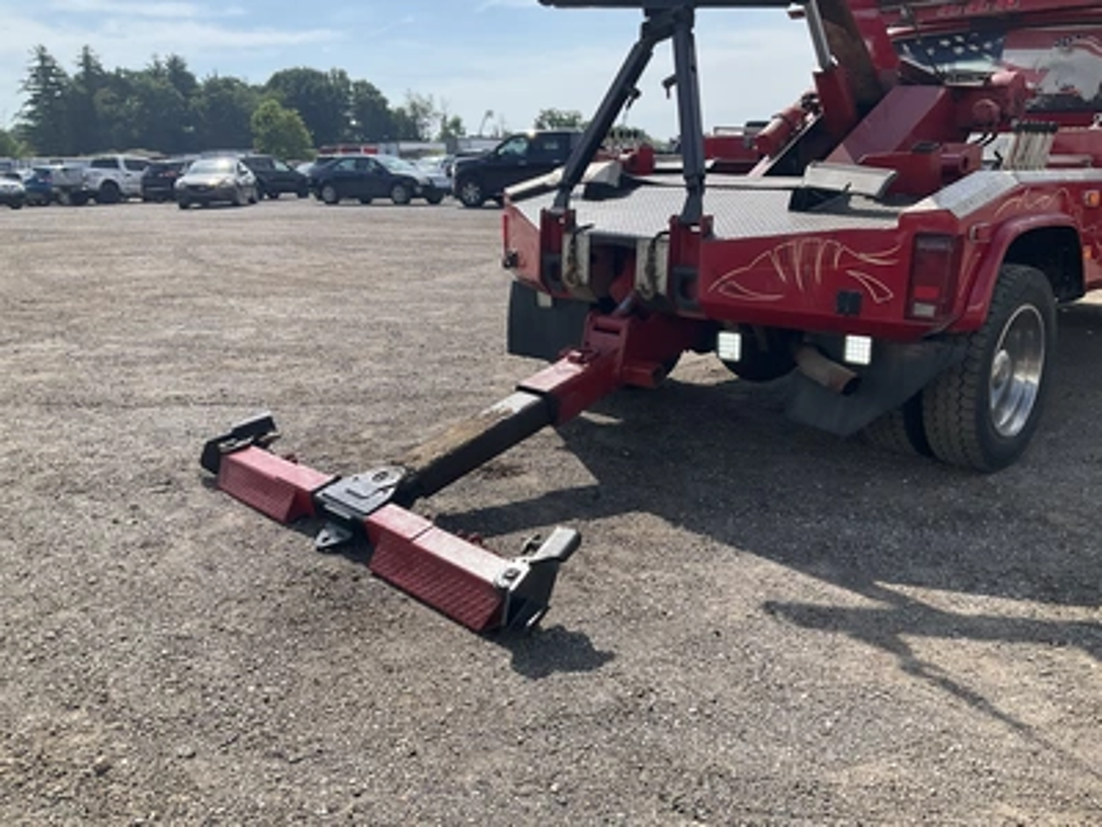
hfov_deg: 61.7
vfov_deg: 48.2
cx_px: 551
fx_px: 923
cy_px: 414
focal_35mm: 29
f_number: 1.8
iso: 25
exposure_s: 1/1675
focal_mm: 3
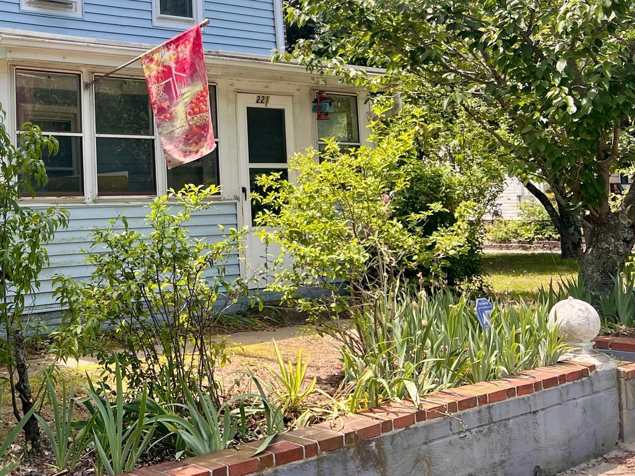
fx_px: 936
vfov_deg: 27.9
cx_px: 19
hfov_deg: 34.5
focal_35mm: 51
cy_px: 88
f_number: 1.5
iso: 50
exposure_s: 1/924
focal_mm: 5.7
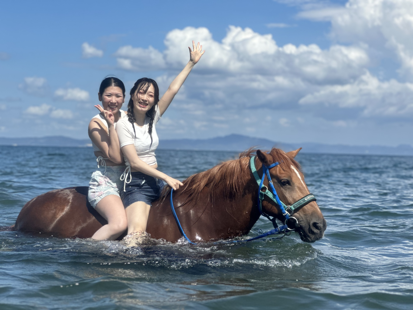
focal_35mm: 77
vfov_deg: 19.1
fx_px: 919
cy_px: 155
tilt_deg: -1.9
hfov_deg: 25.3
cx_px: 206
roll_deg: -3.9
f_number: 2.8
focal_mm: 9
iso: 32
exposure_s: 1/1014
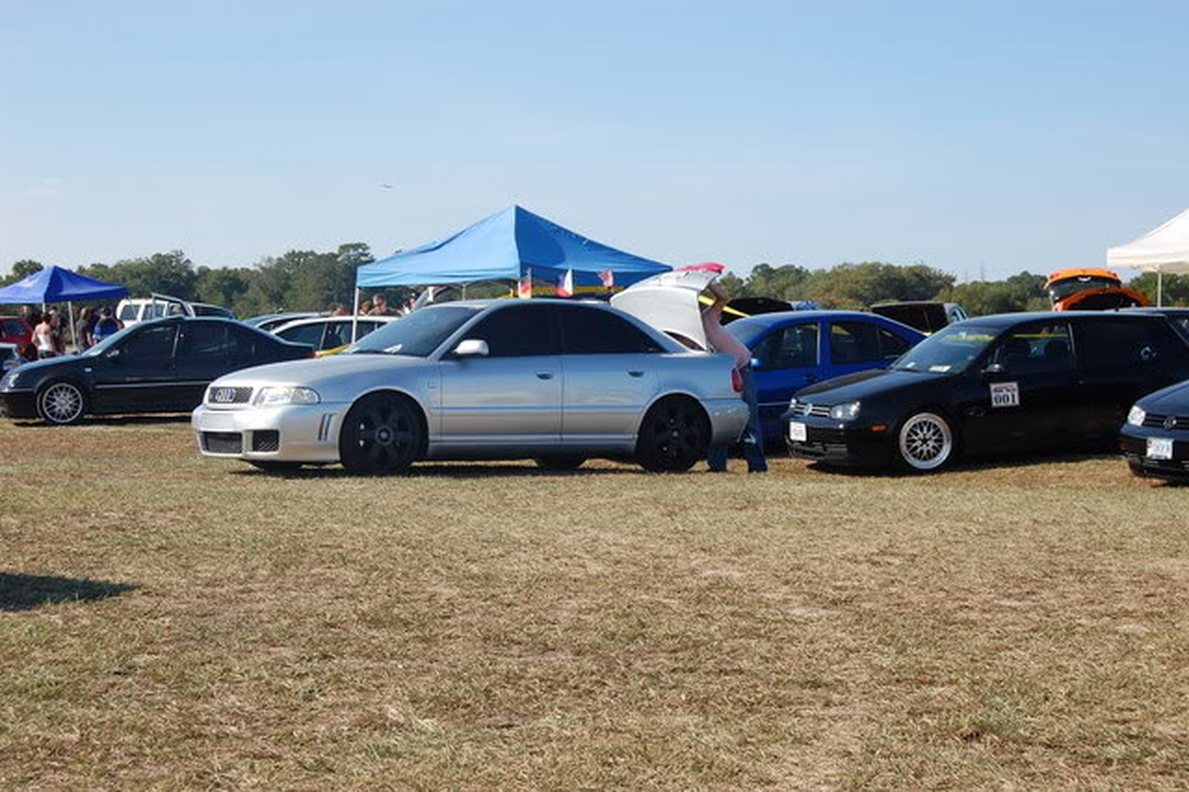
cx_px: 594
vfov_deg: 21.5
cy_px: 396
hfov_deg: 31.9
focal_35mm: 63
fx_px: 2080
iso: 220
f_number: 10
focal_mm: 42
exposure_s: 1/250
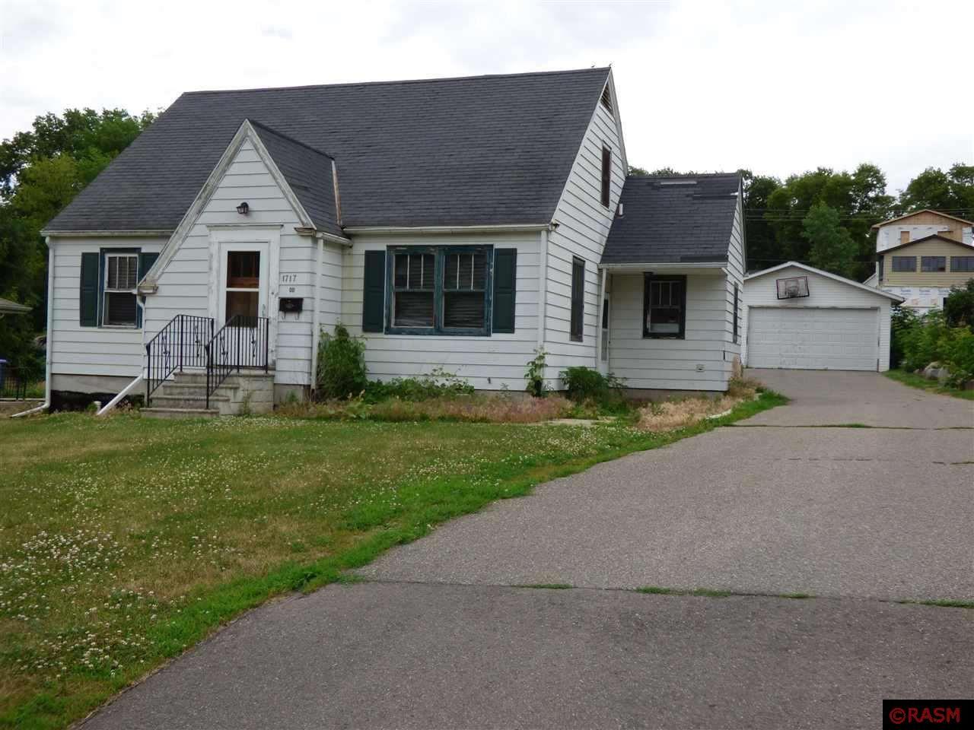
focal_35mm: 37
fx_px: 1041
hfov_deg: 50.1
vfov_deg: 38.7
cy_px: 365
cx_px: 487
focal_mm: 6.47
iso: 100
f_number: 3.5
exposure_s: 1/640
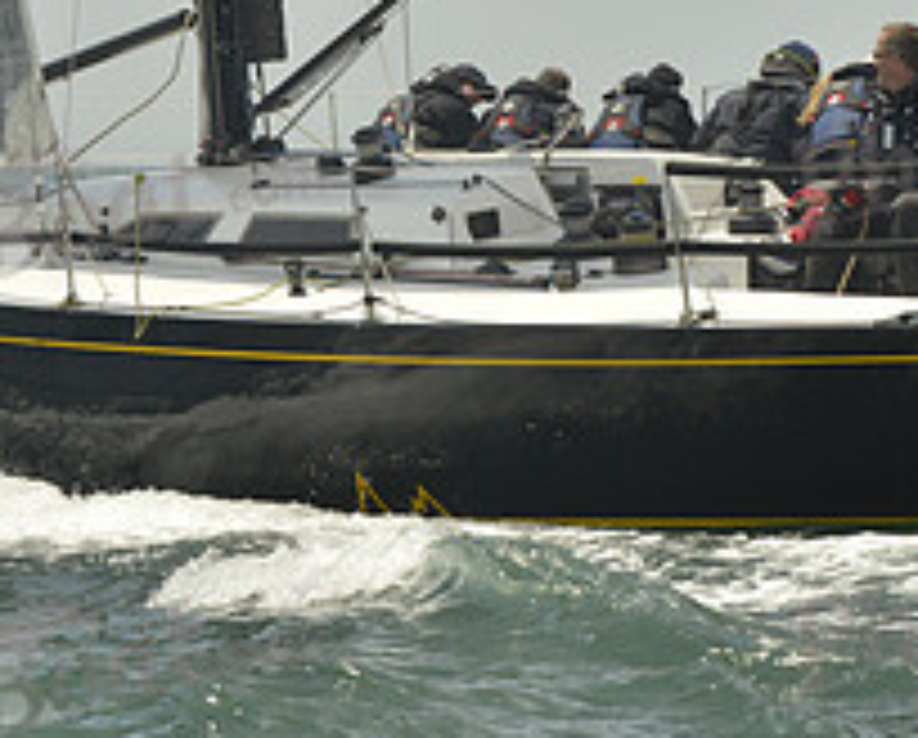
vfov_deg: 7.2
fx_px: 5798
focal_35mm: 213
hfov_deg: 9.0
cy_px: -56
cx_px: 562
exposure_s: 1/1250
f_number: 13
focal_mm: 80
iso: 560
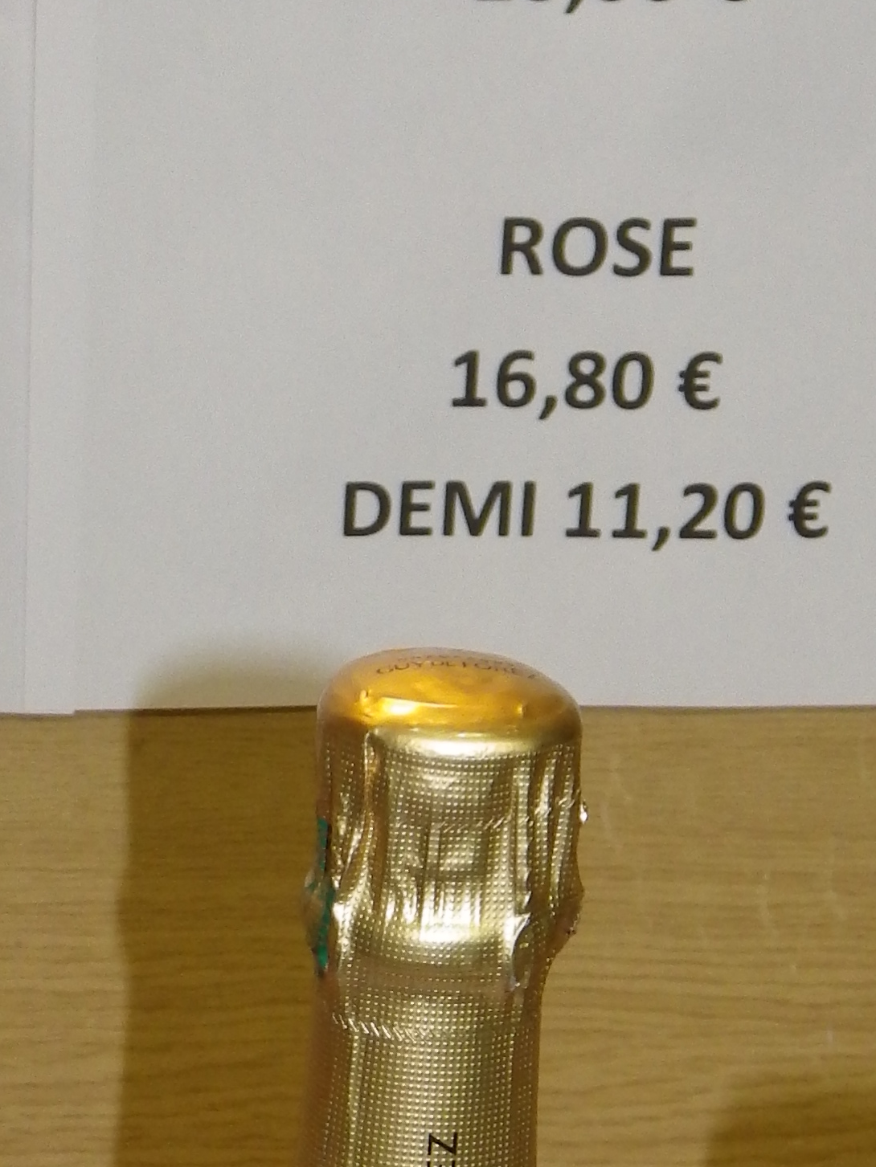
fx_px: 4386
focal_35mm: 130
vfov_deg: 15.0
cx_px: -219
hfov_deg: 11.2
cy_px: 995
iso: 200
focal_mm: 7.4
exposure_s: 1/50
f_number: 3.6
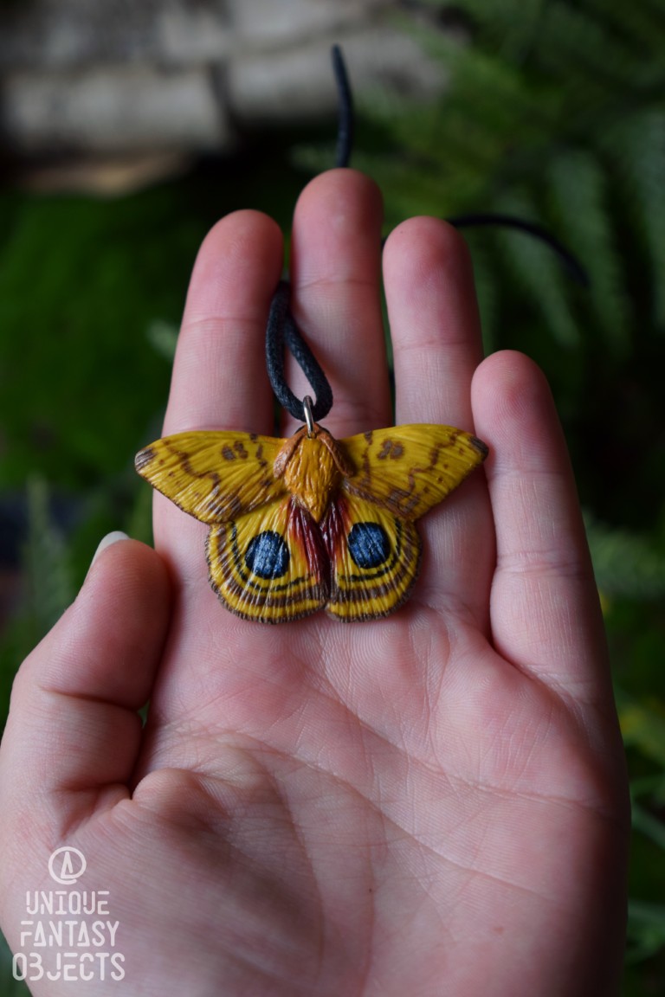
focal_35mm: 82
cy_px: 498
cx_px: 332
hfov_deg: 16.6
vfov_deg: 24.6
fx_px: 2286
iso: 400
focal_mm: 55
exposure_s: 1/100
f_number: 5.6
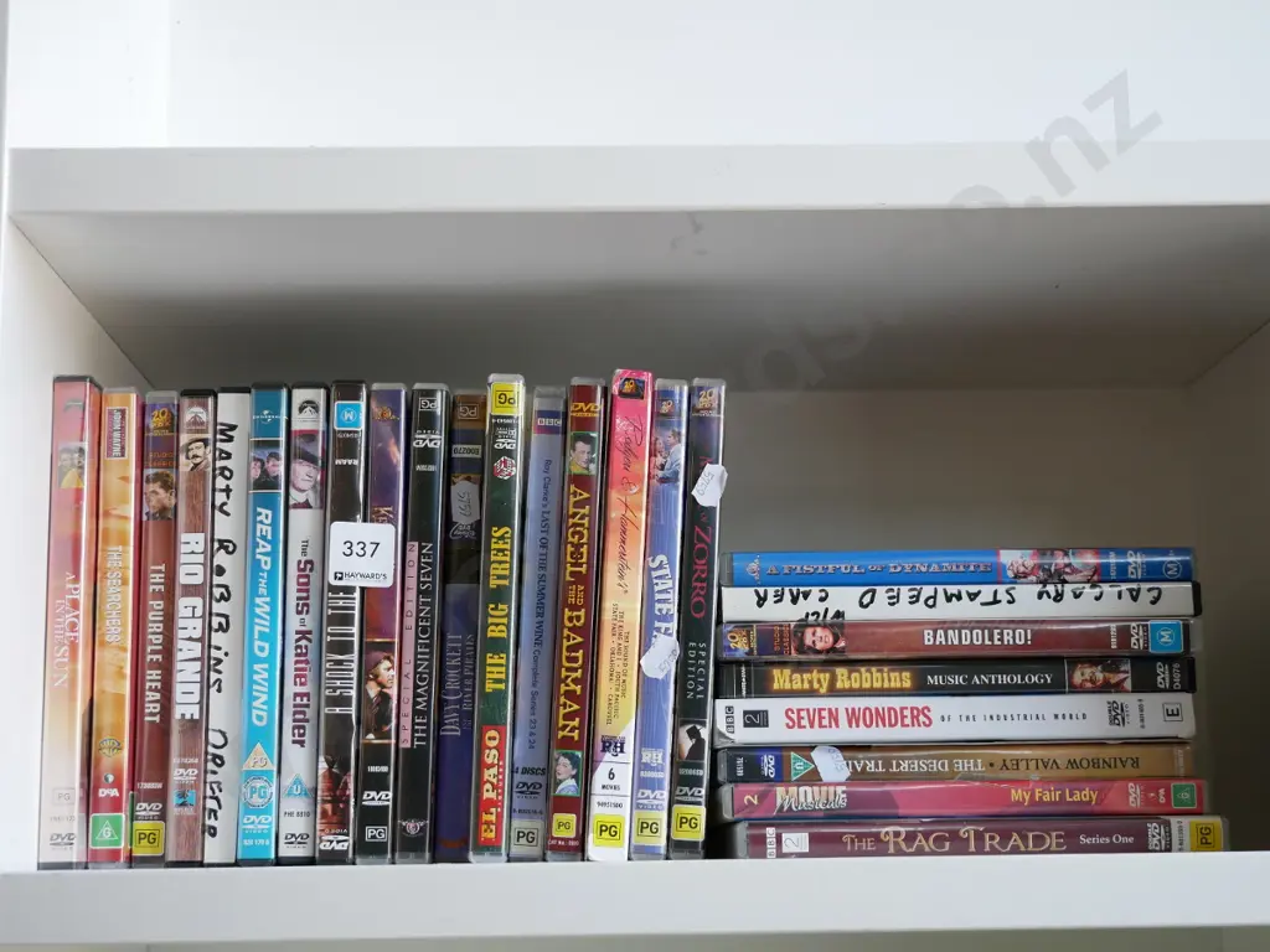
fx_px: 1981
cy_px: 476
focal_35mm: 54
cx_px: 635
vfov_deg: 27.0
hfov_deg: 35.5
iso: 400
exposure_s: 1/60
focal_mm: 27
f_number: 4.6
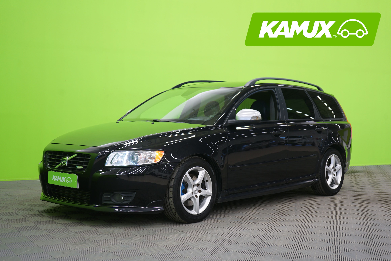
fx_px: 532
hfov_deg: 40.3
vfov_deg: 27.5
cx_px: 196
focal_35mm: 49
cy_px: 130
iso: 400
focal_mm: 49
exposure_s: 1/6
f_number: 4.5
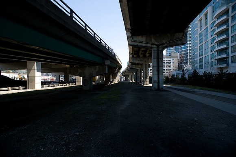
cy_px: 78
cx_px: 118
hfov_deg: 84.0
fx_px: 131
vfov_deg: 61.9
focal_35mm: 20
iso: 200
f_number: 5.6
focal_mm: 20
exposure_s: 1/500
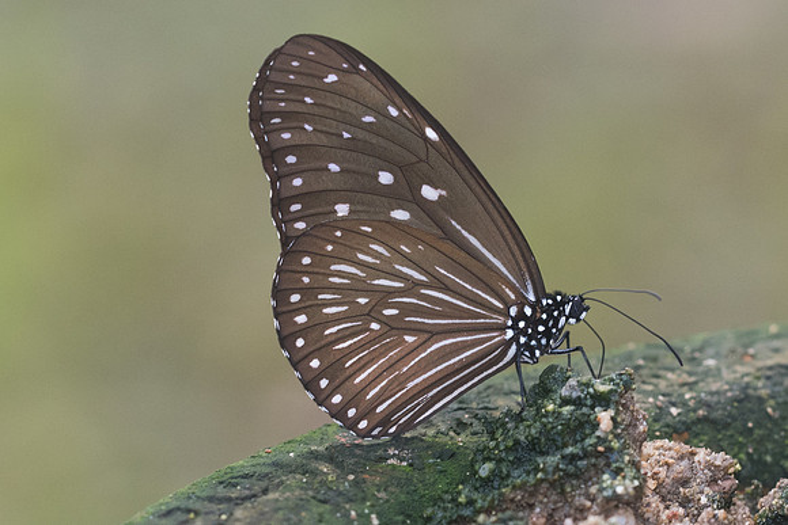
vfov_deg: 2.7
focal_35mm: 513
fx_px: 11241
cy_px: 314
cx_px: 440
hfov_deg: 4.0
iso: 800
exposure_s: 1/250
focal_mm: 150
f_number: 4.5
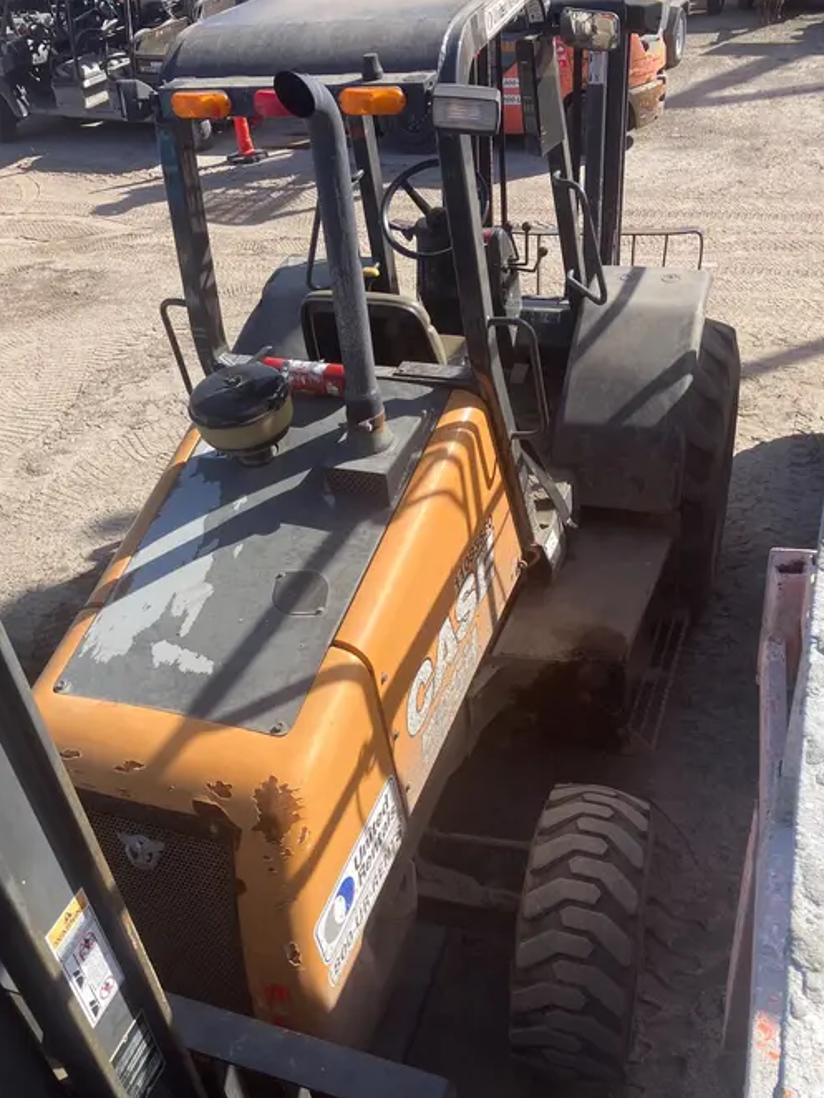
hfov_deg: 45.5
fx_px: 983
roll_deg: +5.8
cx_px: 406
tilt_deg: -36.0
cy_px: 550
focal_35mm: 31
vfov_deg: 58.3
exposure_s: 1/1185
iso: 32
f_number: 1.8
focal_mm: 3.99
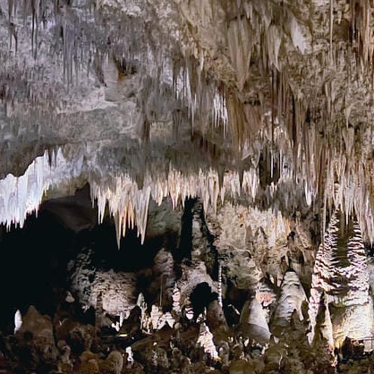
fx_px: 807
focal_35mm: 66
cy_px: 290
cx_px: 302
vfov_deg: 25.7
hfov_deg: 25.6
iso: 1600
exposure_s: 1/9
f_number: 1.5
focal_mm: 5.7
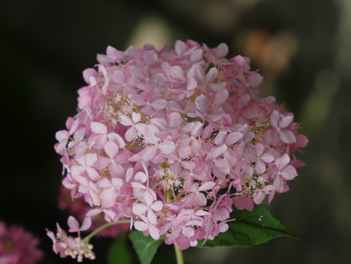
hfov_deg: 10.5
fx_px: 1906
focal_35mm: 188
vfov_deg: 7.9
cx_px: 176
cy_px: 132
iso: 200
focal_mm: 94
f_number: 6.1
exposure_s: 1/200
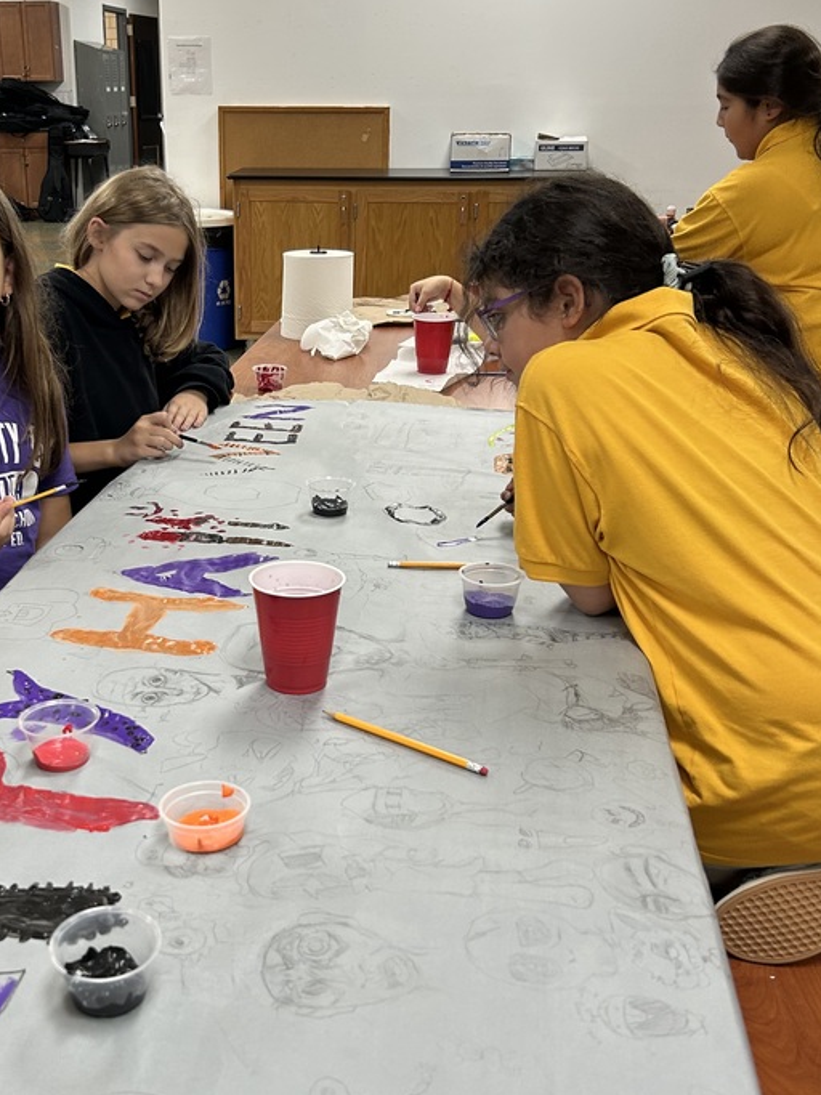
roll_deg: +0.1
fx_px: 1234
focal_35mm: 39
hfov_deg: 36.5
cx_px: 295
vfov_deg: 47.8
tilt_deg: -21.2
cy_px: 588
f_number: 1.5
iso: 125
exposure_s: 1/120
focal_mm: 5.7
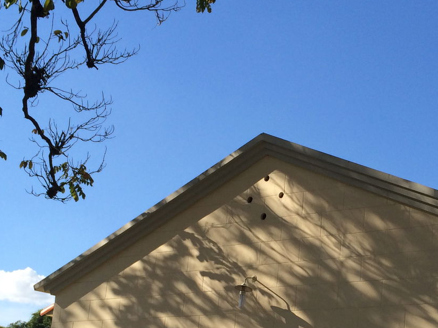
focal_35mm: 70
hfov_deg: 27.4
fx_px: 886
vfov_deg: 20.6
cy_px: 295
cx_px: 328
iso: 32
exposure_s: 1/1580
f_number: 2.2
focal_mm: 4.12
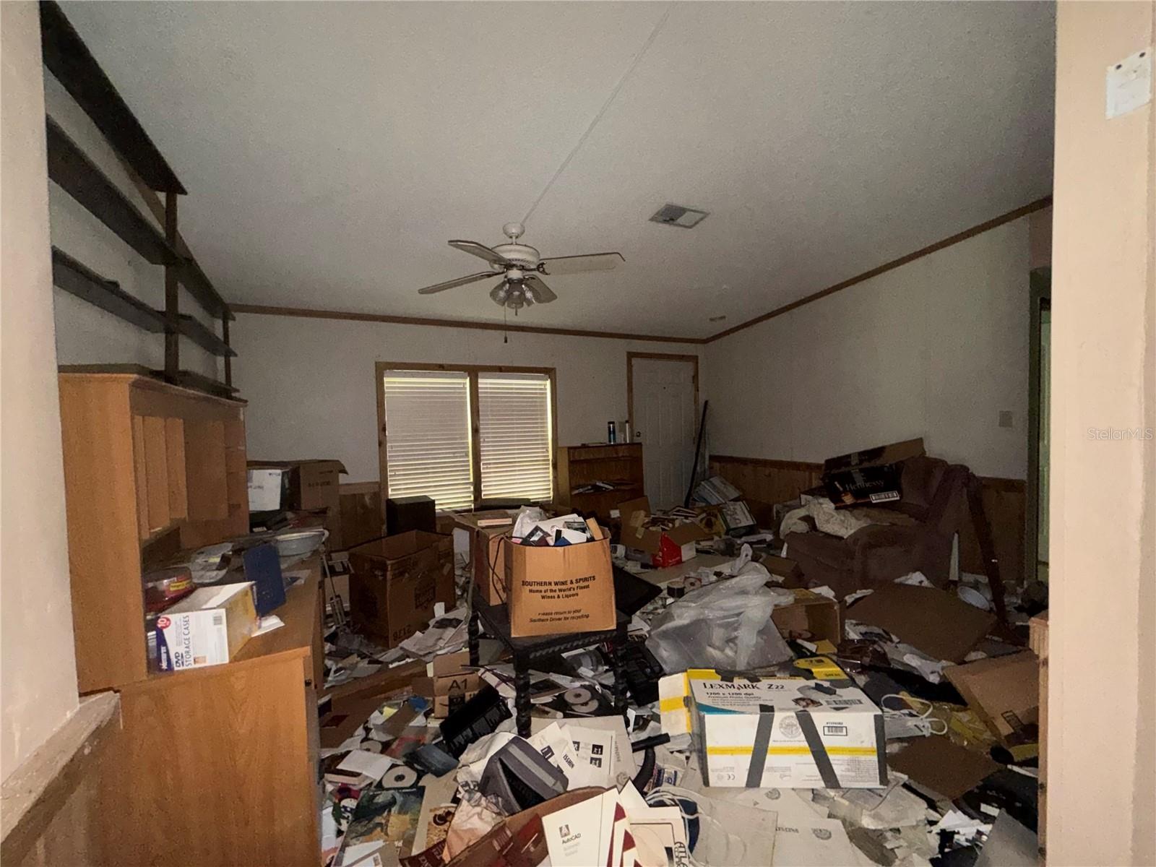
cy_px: 434
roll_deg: +1.0
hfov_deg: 102.1
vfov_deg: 85.7
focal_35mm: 14
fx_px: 468
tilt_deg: -1.3
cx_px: 578
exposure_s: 1/21
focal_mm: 2.22
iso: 500
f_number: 2.2
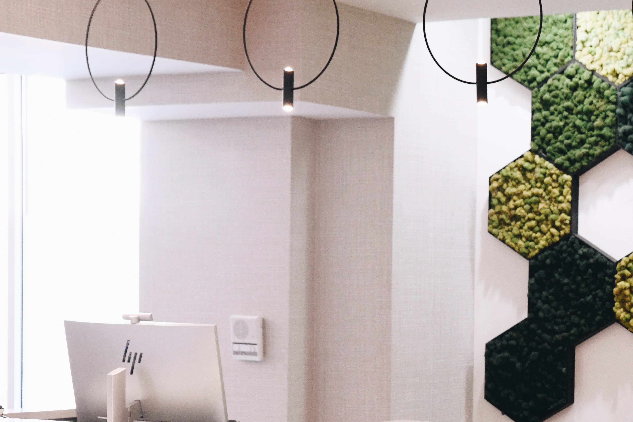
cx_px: 651
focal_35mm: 96
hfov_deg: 20.5
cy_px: 377
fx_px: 1688
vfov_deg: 14.1
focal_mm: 45
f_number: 4.5
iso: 3200
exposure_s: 1/100
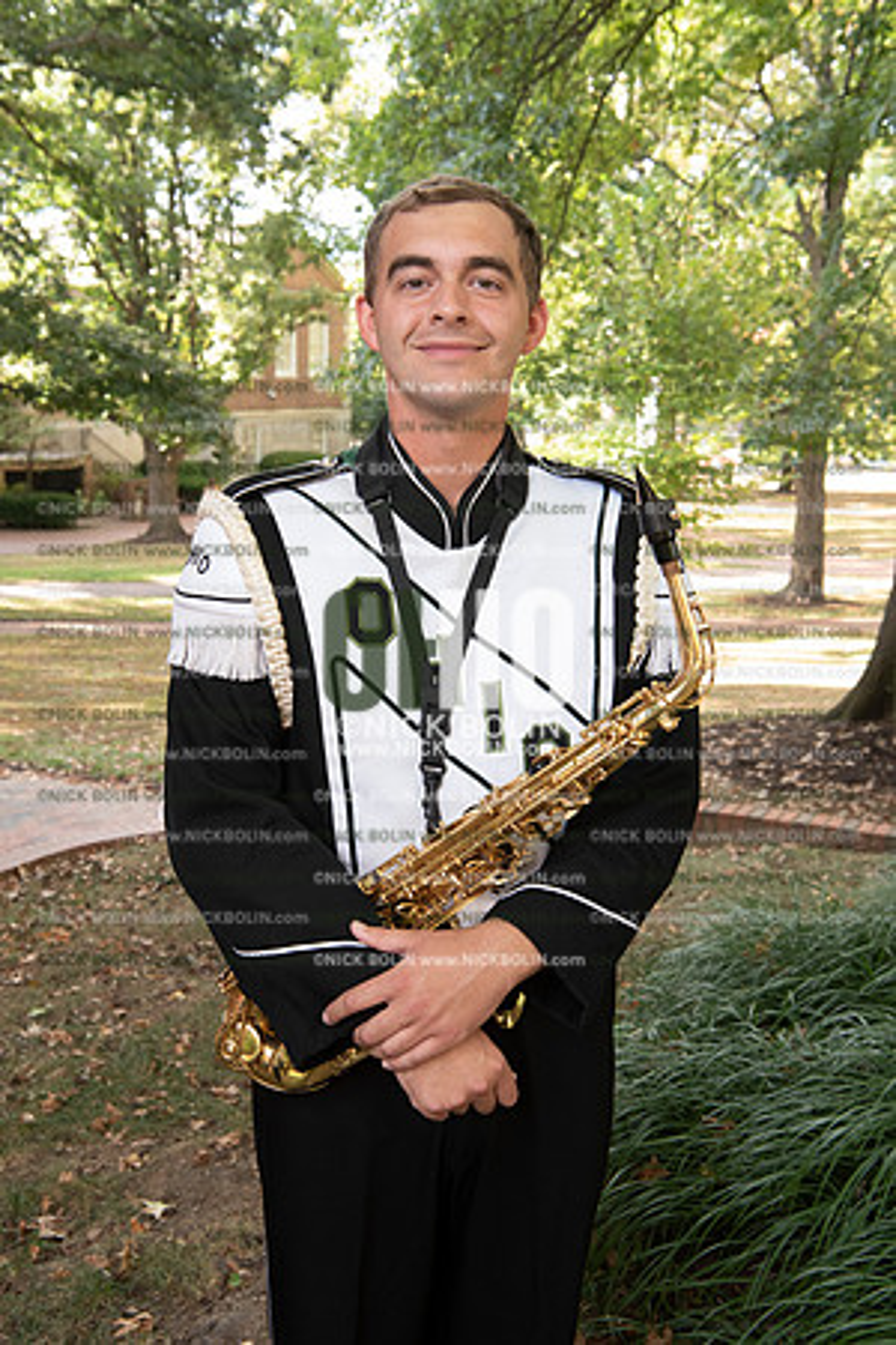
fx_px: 1717
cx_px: 448
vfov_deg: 42.7
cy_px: 672
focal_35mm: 46
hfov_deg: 29.2
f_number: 8
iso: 800
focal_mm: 46
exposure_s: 1/100
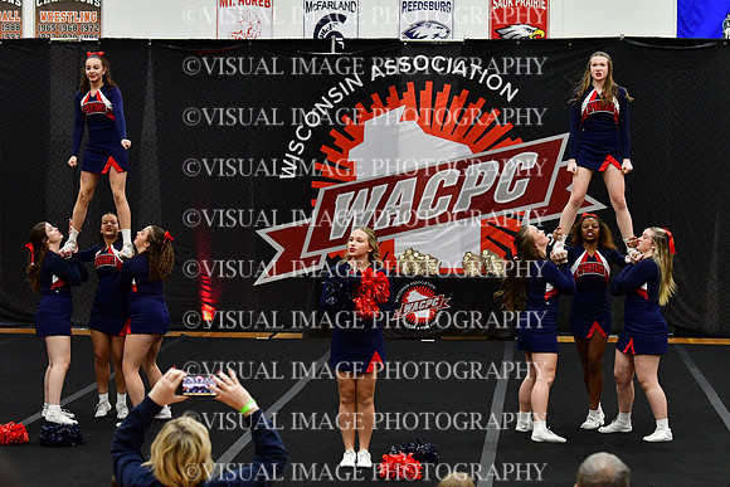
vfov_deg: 13.0
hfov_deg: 19.5
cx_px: 365
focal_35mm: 105
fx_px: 2130
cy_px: 244
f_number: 4
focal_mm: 70
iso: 4000
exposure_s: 1/500
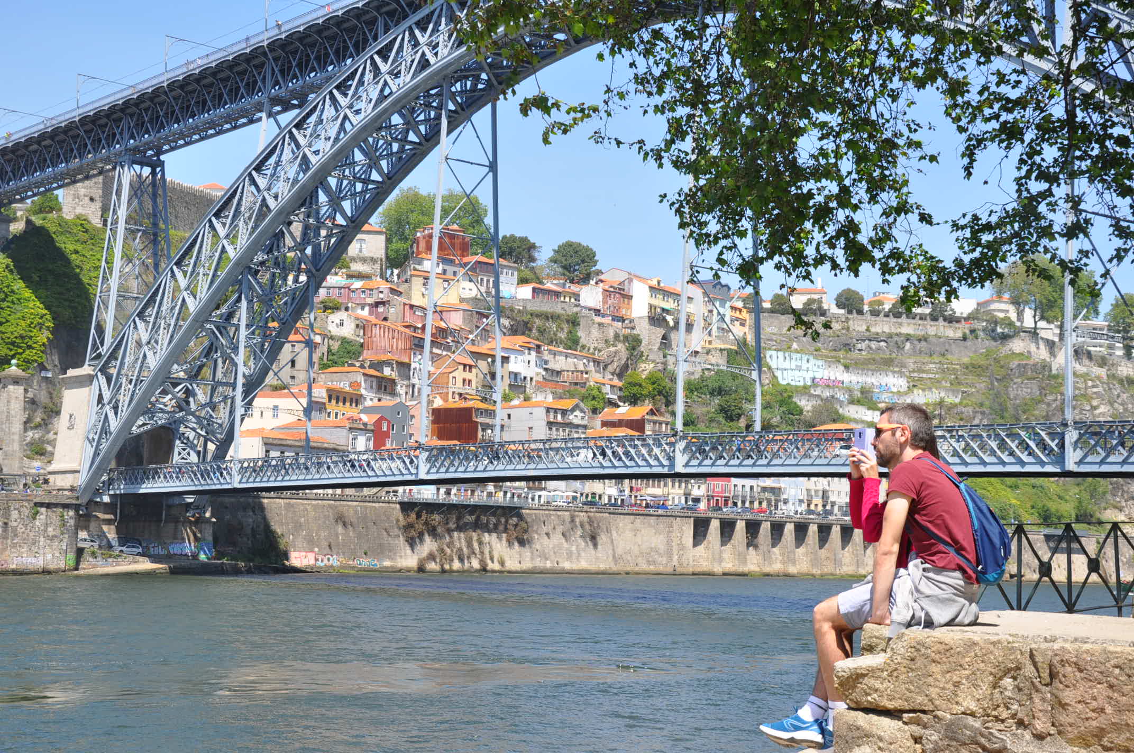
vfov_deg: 25.7
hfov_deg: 37.9
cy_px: 376
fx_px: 1652
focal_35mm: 52
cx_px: 567
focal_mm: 35
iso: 250
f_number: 9
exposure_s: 1/320
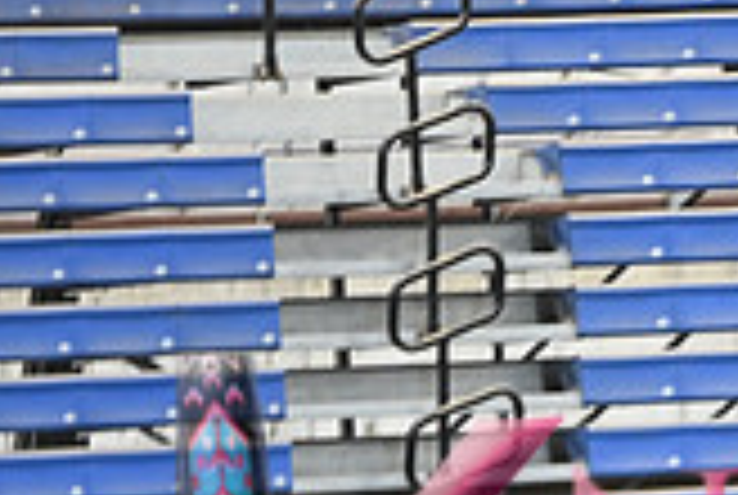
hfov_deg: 2.9
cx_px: 1012
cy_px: 673
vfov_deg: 2.0
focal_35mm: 706
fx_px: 14499
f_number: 2.8
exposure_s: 1/250
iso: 3200
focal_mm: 200
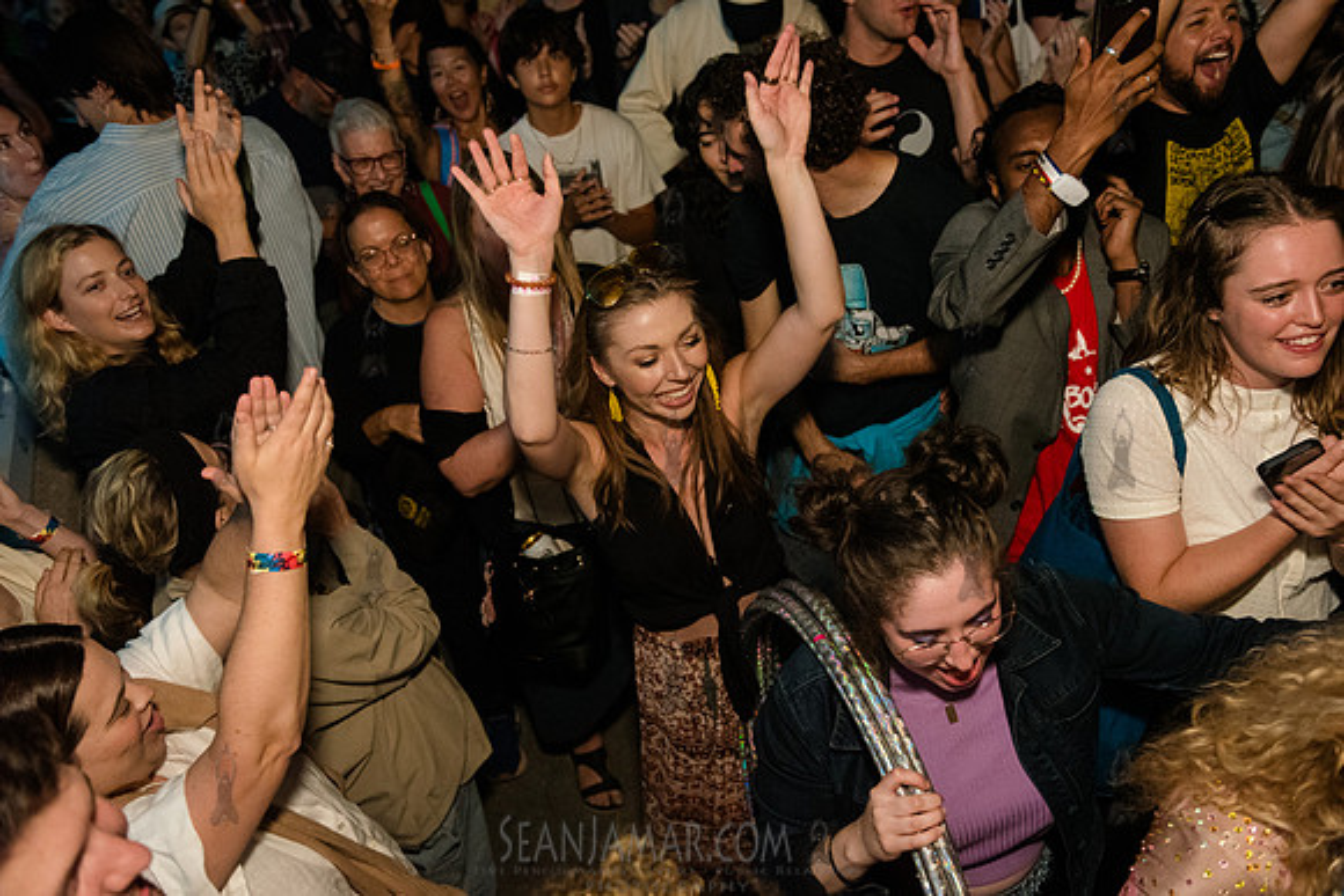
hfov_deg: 63.6
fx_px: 1083
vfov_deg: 45.0
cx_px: 672
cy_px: 448
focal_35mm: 29
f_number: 3.2
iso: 8000
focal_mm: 29
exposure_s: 1/320
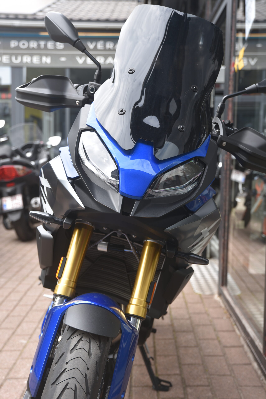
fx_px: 554
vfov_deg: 39.6
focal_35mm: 50
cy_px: 200
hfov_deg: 27.0
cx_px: 133
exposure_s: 1/80
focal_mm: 50
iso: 100
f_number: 4.5
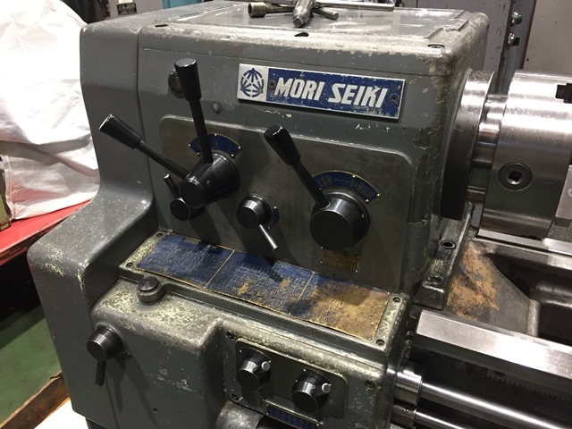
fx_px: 479
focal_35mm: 29
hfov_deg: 61.7
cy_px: 214
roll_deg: +1.0
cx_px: 286
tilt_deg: -28.9
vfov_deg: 48.2
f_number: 2.2
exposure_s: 1/30
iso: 160
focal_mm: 4.15
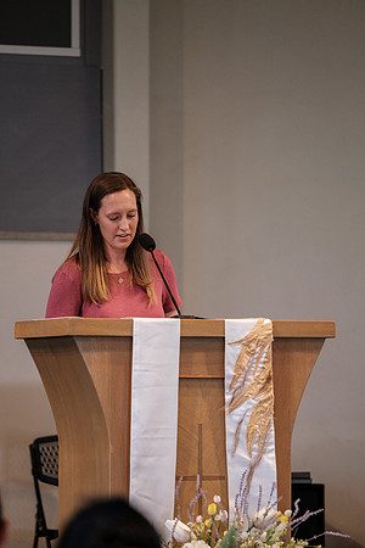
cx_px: 182
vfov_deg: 9.8
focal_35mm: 210
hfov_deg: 6.5
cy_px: 274
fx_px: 3194
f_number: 2.8
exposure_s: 1/200
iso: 1250
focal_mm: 140
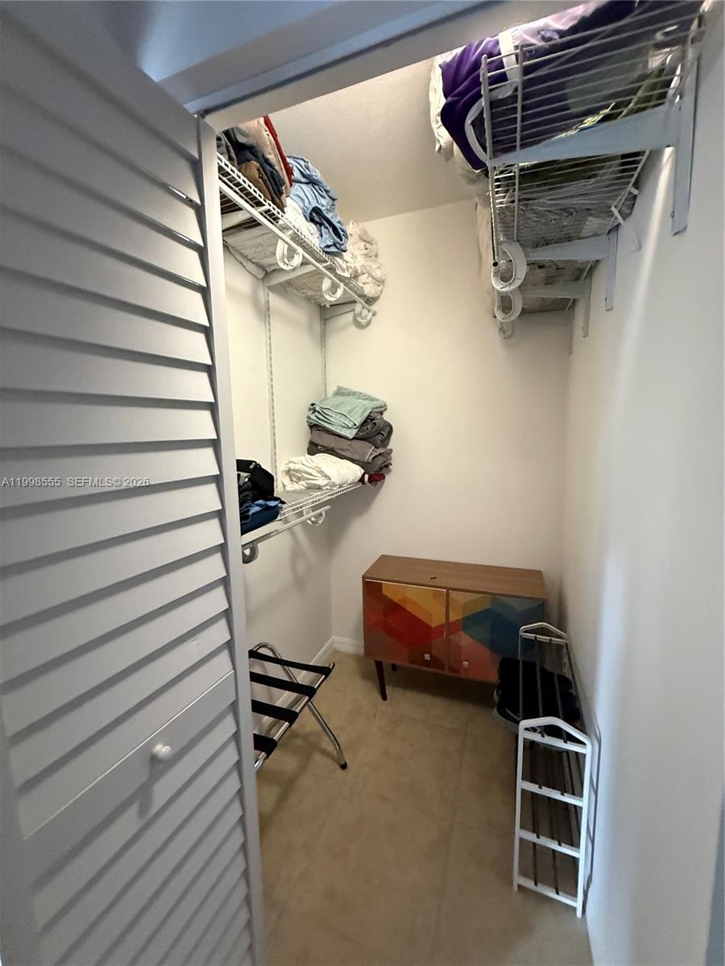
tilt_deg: -7.5
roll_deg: +0.9
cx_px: 362
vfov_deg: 102.1
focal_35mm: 14
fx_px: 391
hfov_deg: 85.7
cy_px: 483
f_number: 2.2
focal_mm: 2.22
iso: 800
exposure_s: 1/60
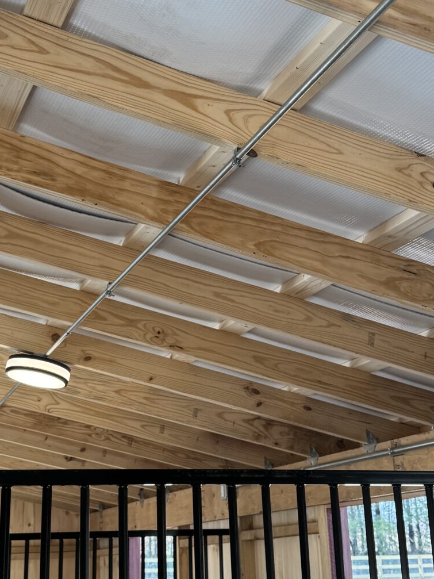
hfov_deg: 24.0
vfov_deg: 31.5
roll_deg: +0.7
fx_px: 1020
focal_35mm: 61
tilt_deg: +19.9
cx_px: 186
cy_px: 212
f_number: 1.78
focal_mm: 6.76
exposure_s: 1/167
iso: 80
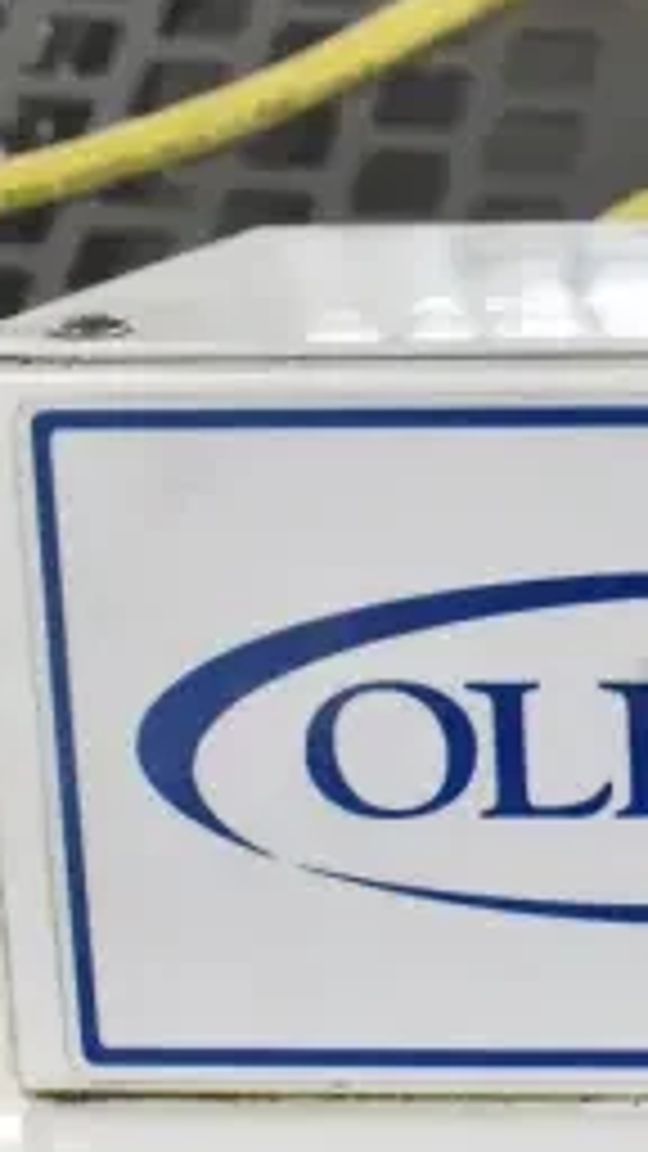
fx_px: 3207
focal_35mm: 105
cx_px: 1192
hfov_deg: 10.8
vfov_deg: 20.4
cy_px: 583
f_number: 8
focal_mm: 28
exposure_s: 1/250
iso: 6400
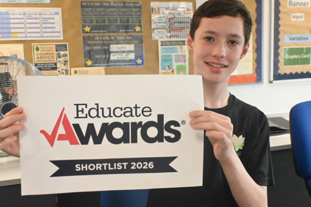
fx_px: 363
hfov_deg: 46.4
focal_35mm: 42
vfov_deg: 31.9
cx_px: 156
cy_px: 104
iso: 10000
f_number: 4.5
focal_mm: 28
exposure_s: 1/60
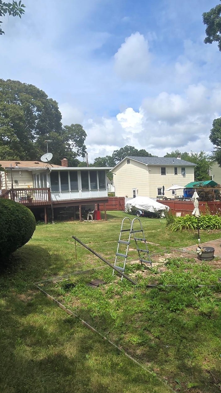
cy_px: 203
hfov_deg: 49.5
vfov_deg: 78.7
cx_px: 106
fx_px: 240
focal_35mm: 23
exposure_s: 1/1819
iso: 50
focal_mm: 2.2
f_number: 2.2
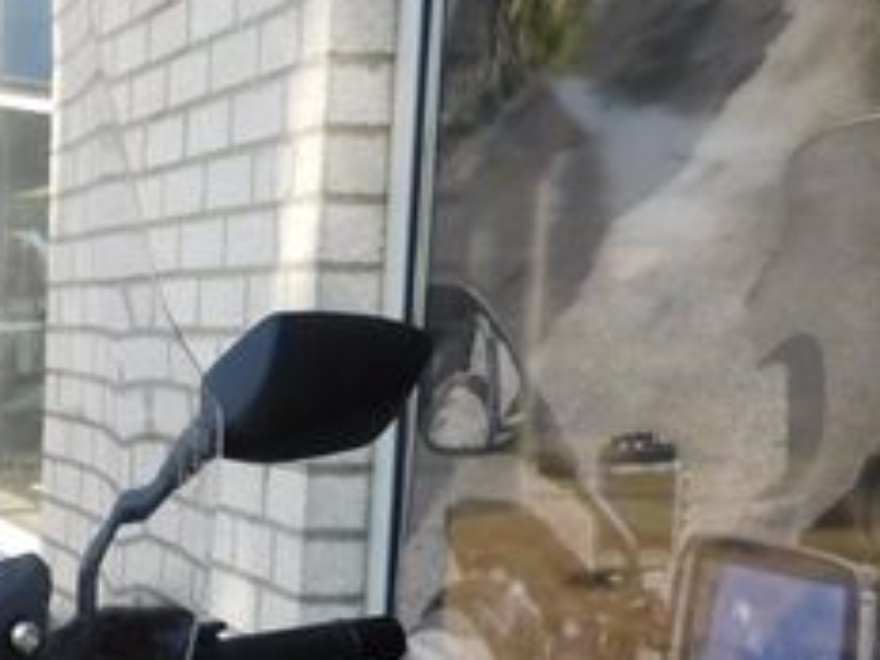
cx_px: -300
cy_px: 611
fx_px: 1754
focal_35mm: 69
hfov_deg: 24.2
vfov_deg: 20.8
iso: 125
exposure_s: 1/500
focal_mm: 4.5
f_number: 3.1
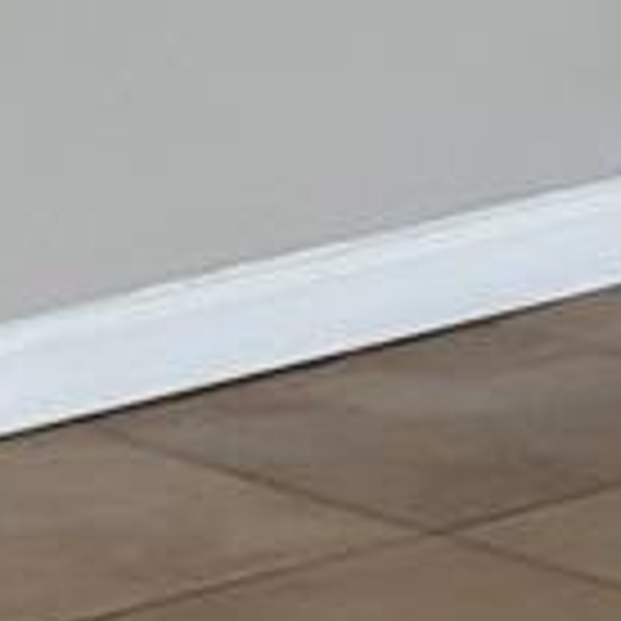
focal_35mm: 369
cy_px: 716
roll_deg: +3.2
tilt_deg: -18.7
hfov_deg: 4.7
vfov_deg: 4.7
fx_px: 7489
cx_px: -472
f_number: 1.78
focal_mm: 6.76
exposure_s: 1/120
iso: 100
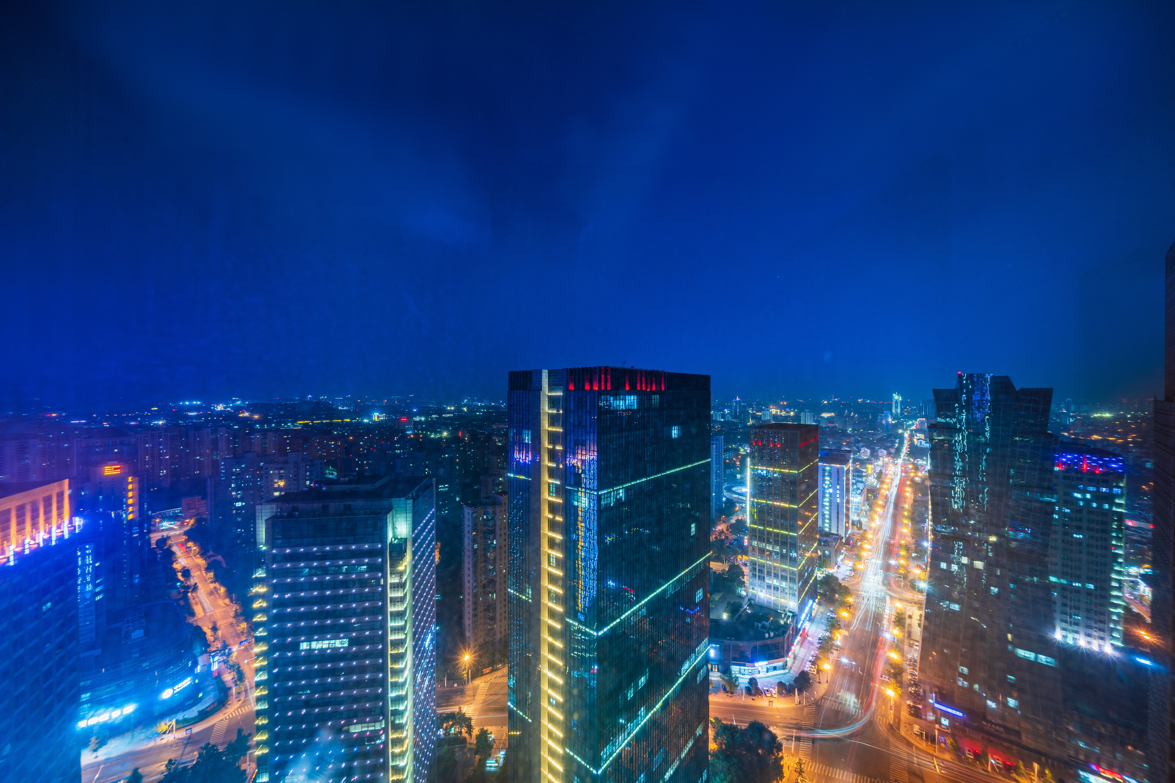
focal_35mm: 12
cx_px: 588
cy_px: 392
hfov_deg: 112.6
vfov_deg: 90.0
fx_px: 392
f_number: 11
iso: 100
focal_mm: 12
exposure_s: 10
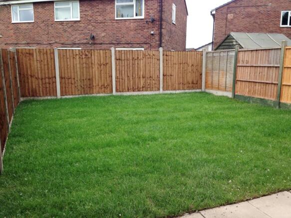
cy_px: 109
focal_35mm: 33
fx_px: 277
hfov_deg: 55.4
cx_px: 146
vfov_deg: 42.9
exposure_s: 1/359
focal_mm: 4.12
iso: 50
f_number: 2.4
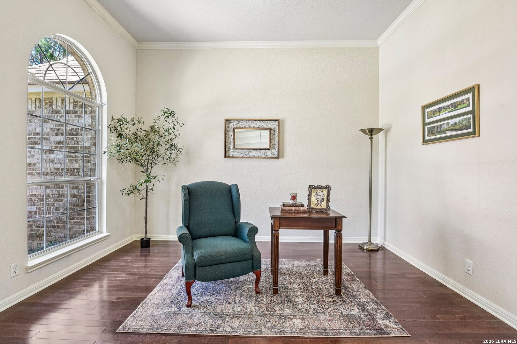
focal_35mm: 17
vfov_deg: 70.4
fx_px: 244
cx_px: 258
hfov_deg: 93.3
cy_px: 172
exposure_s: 1/20
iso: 1800
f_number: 8
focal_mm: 17
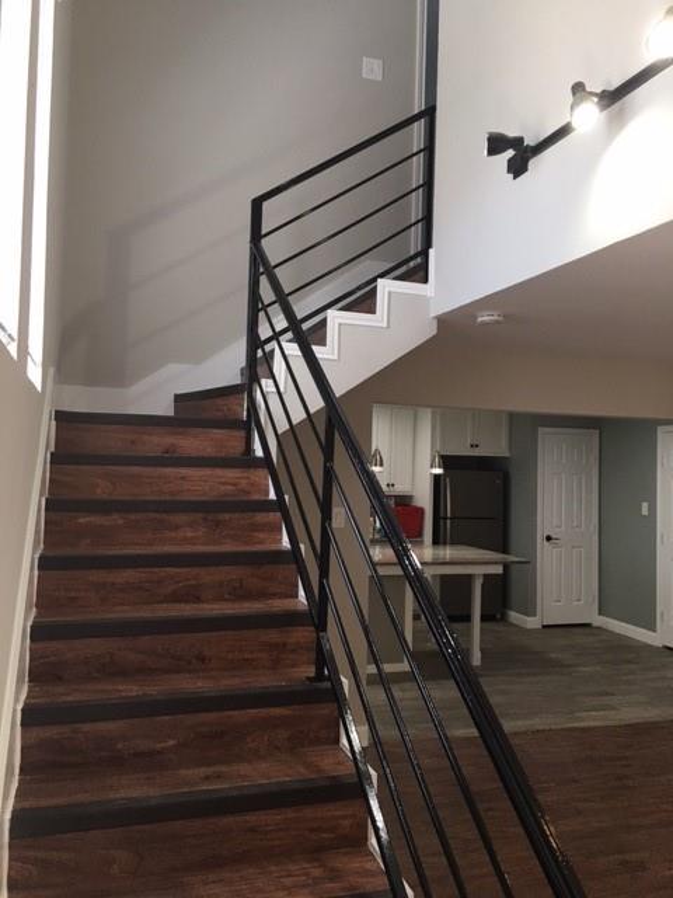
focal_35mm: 29
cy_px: 449
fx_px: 752
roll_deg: -0.8
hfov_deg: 48.2
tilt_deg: +2.0
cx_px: 336
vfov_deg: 61.7
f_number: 2.2
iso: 32
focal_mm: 4.15
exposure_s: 1/30
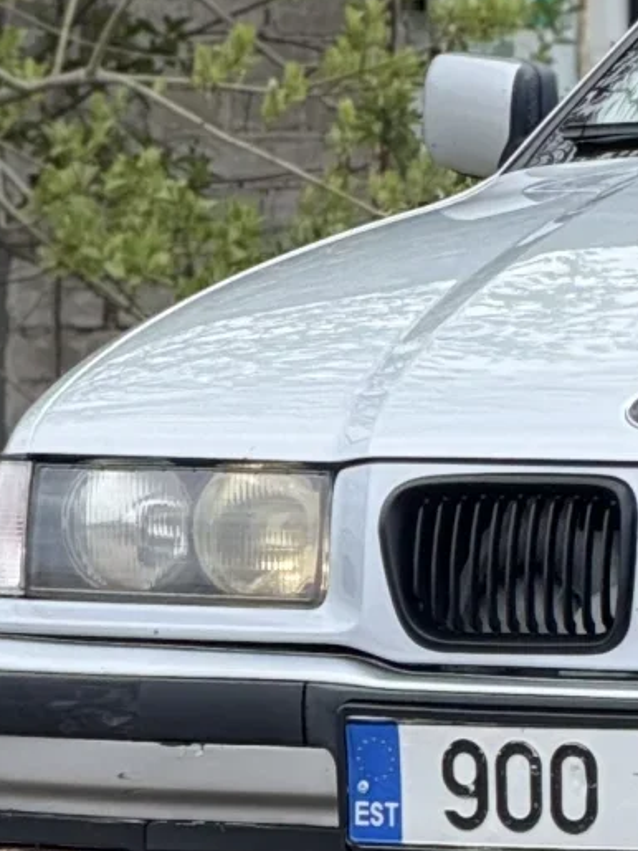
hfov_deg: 3.0
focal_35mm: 497
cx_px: 1271
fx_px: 12219
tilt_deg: +1.3
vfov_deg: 4.0
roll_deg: -0.6
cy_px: -36
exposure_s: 1/638
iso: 40
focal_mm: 16.89
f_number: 2.8
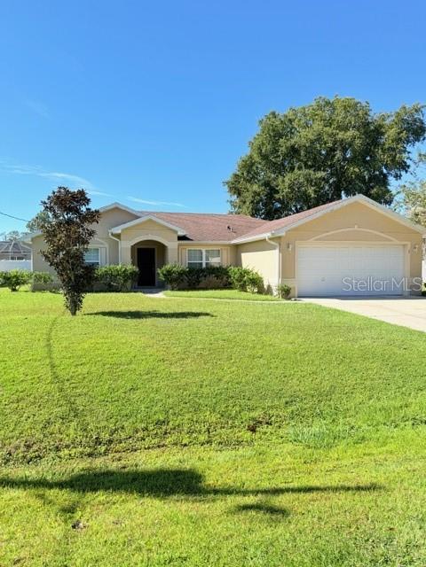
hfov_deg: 56.8
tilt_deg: -1.8
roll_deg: -0.8
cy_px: 284
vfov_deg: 71.6
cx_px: 213
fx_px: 394
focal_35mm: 24
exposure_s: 1/3425
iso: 80
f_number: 1.78
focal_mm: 6.76
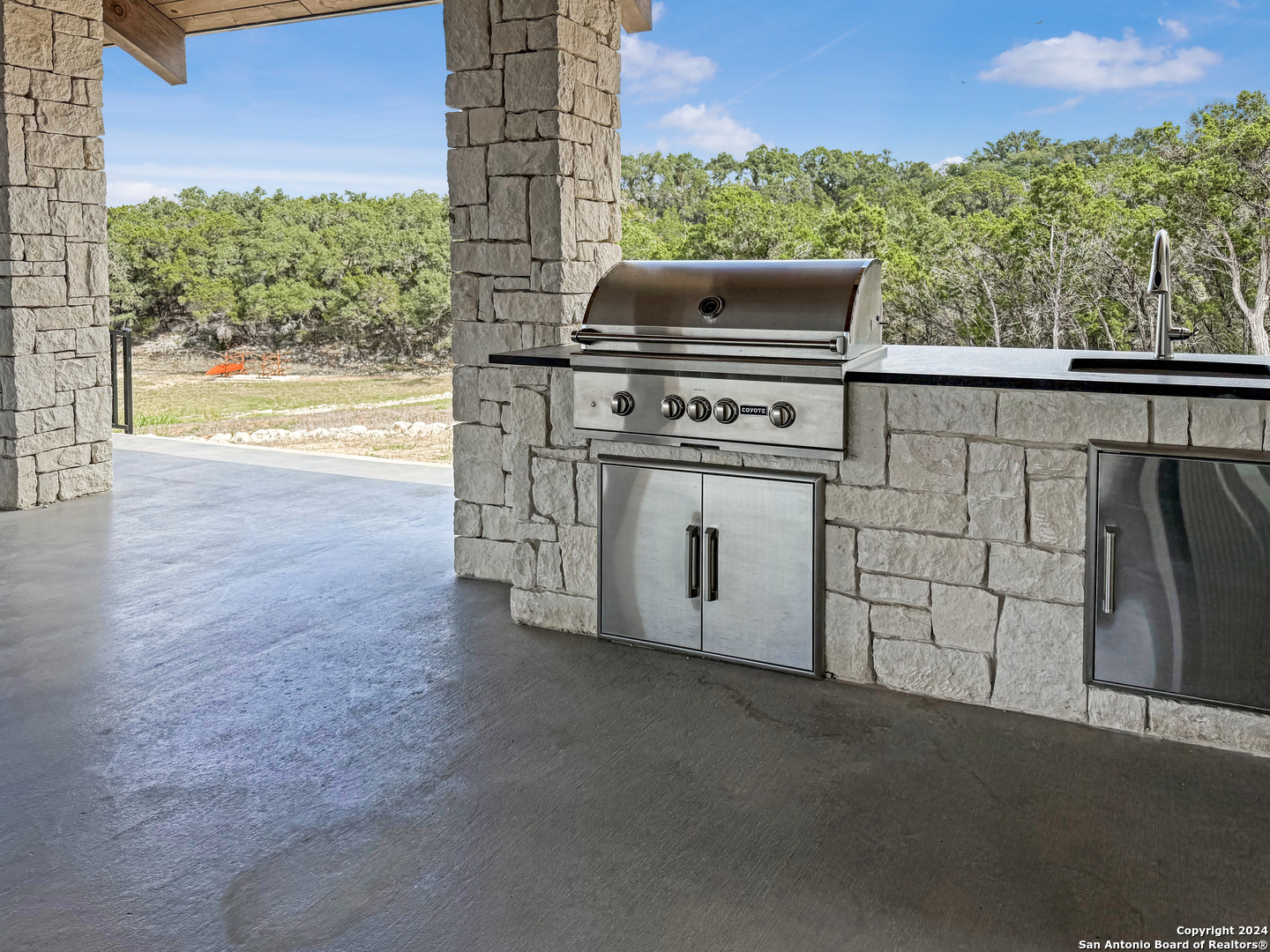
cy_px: 476
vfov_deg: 56.8
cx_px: 635
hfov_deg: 71.6
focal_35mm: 24
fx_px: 881
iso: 100
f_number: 1.78
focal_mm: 6.76
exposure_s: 1/2232
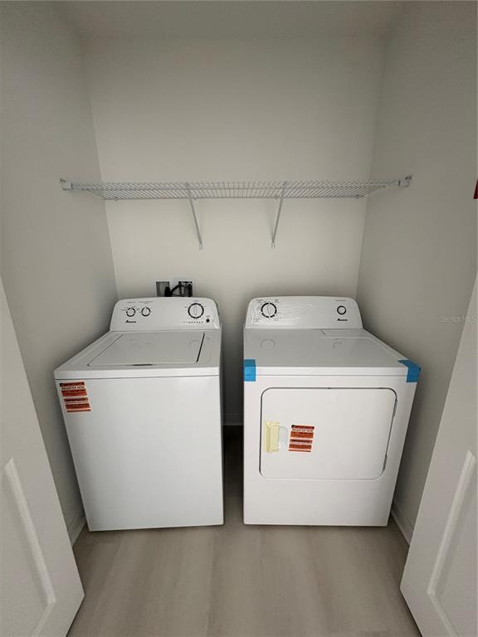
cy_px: 318
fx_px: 258
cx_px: 239
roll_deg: +1.3
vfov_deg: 102.1
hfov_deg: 85.7
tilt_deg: -15.2
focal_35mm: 14
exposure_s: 1/60
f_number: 2.2
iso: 250
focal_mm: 2.22
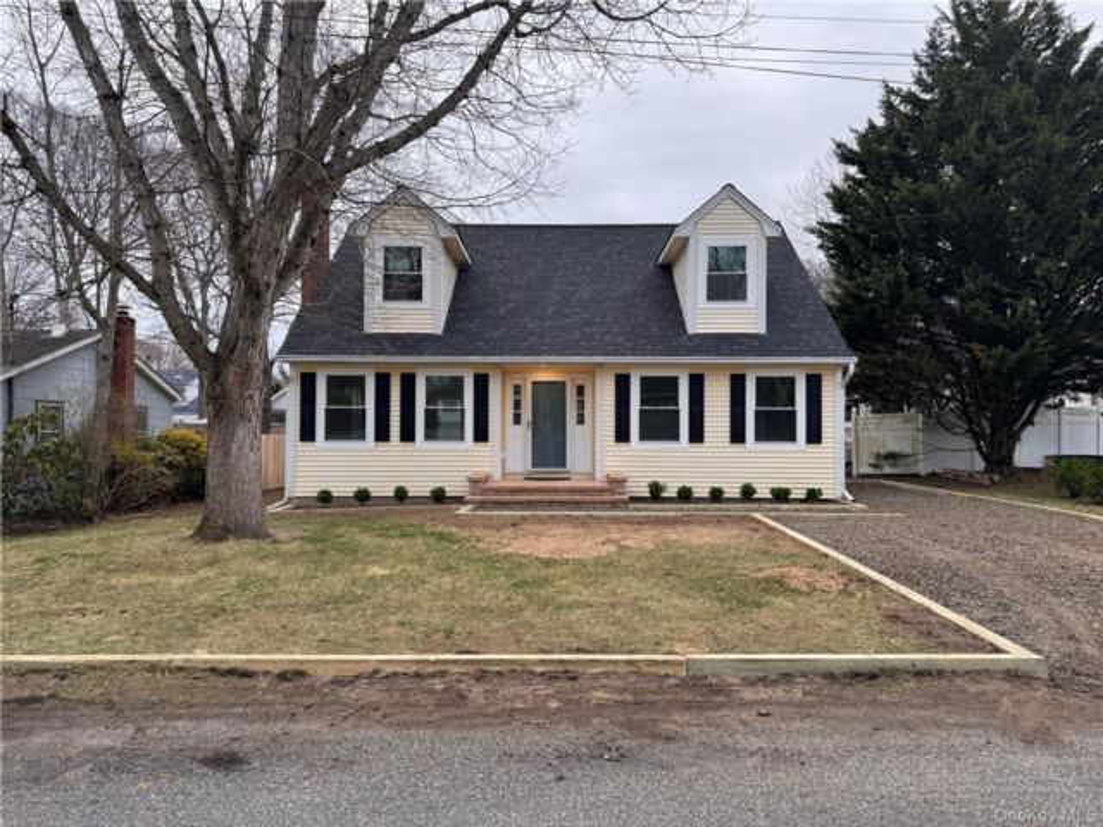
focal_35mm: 24
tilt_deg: +1.8
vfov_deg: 56.8
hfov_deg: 71.6
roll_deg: +0.1
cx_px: 552
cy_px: 414
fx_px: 765
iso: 50
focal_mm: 6.76
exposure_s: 1/136
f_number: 1.78
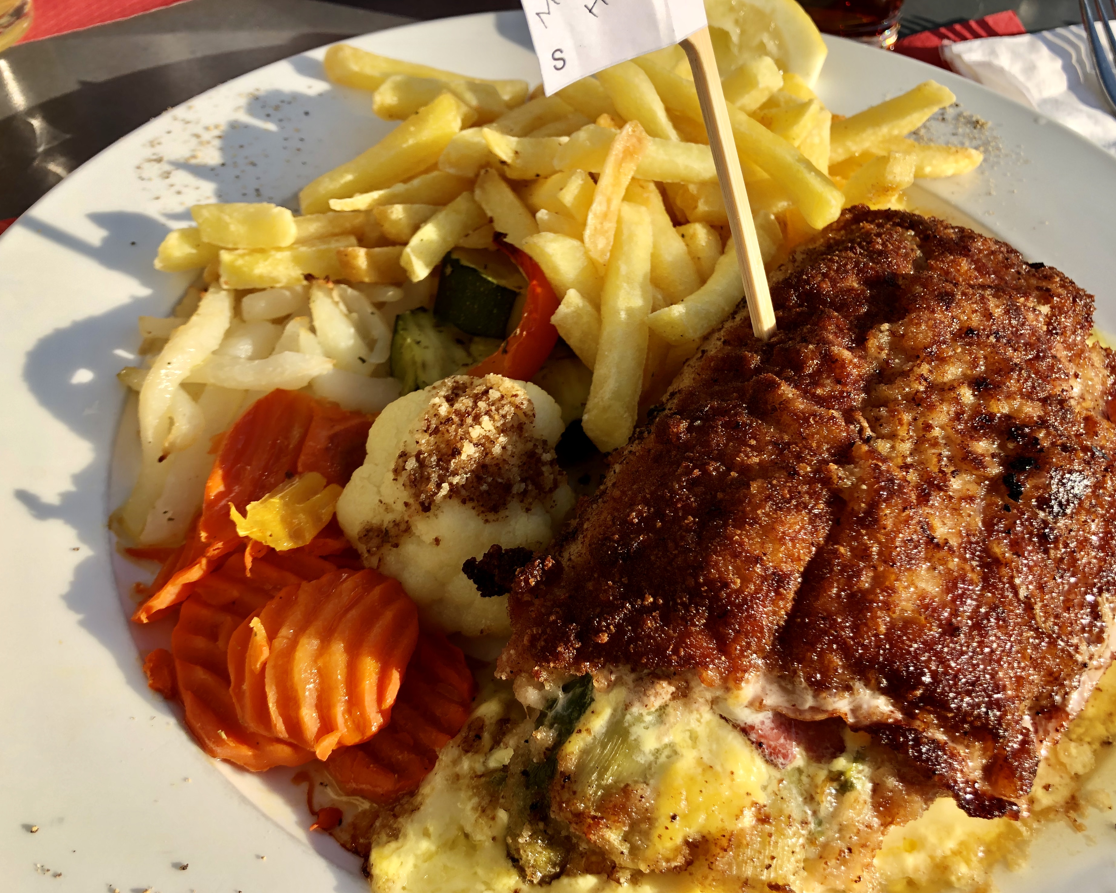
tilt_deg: -50.0
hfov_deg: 58.7
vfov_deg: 48.5
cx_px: 607
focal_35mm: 30
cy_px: 458
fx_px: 991
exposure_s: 1/979
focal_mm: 4
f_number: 1.8
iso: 20
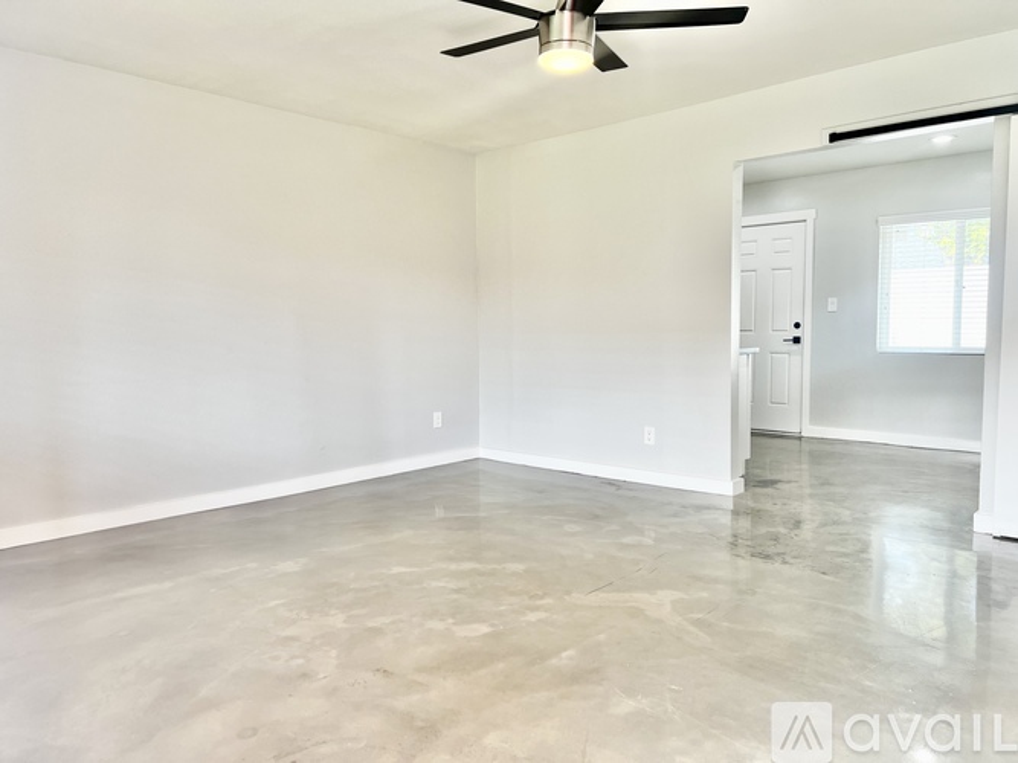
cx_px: 509
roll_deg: +0.9
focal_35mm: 26
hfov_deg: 67.3
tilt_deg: -4.8
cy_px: 382
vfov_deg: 53.0
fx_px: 764
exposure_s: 1/164
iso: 50
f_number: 1.5
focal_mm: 5.7
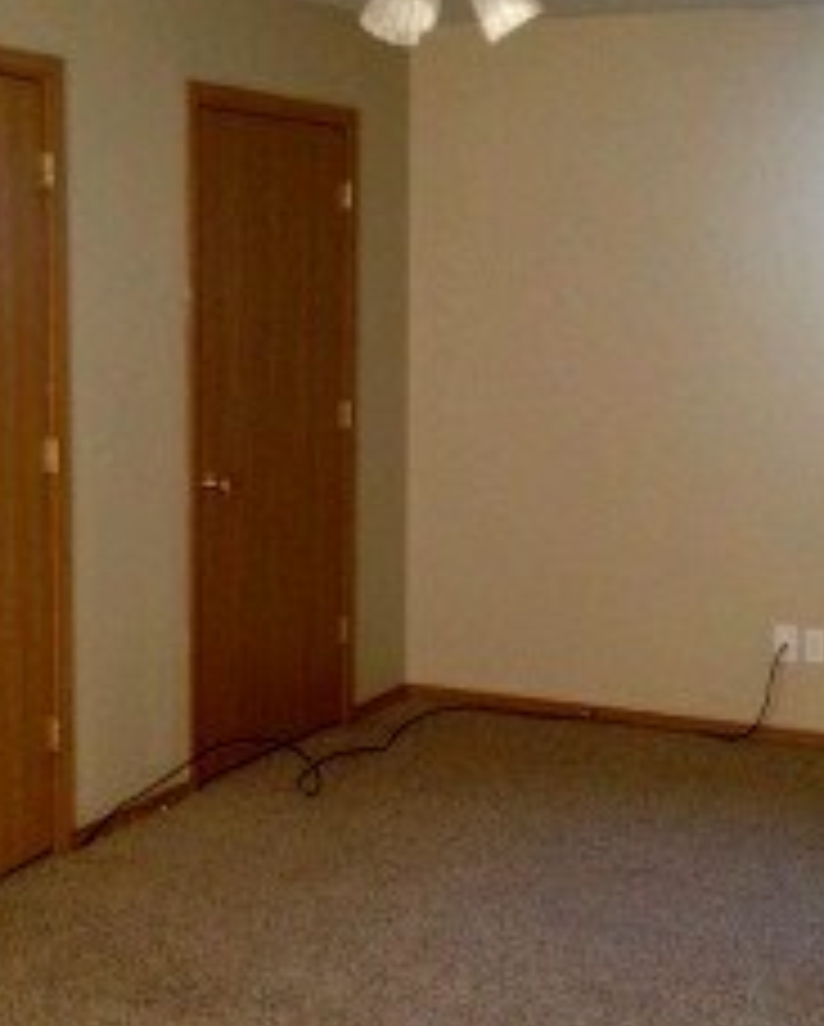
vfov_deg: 28.3
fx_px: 2038
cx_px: 437
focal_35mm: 67
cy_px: 468
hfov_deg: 22.9
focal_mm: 4.28
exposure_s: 1/20
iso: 250
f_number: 2.4
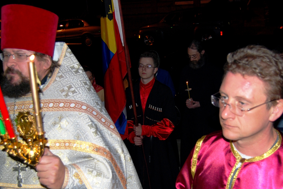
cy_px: 127
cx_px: 155
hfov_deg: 45.3
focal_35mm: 43
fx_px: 338
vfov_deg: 31.0
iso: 200
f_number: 3.5
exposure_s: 1/60
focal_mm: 18
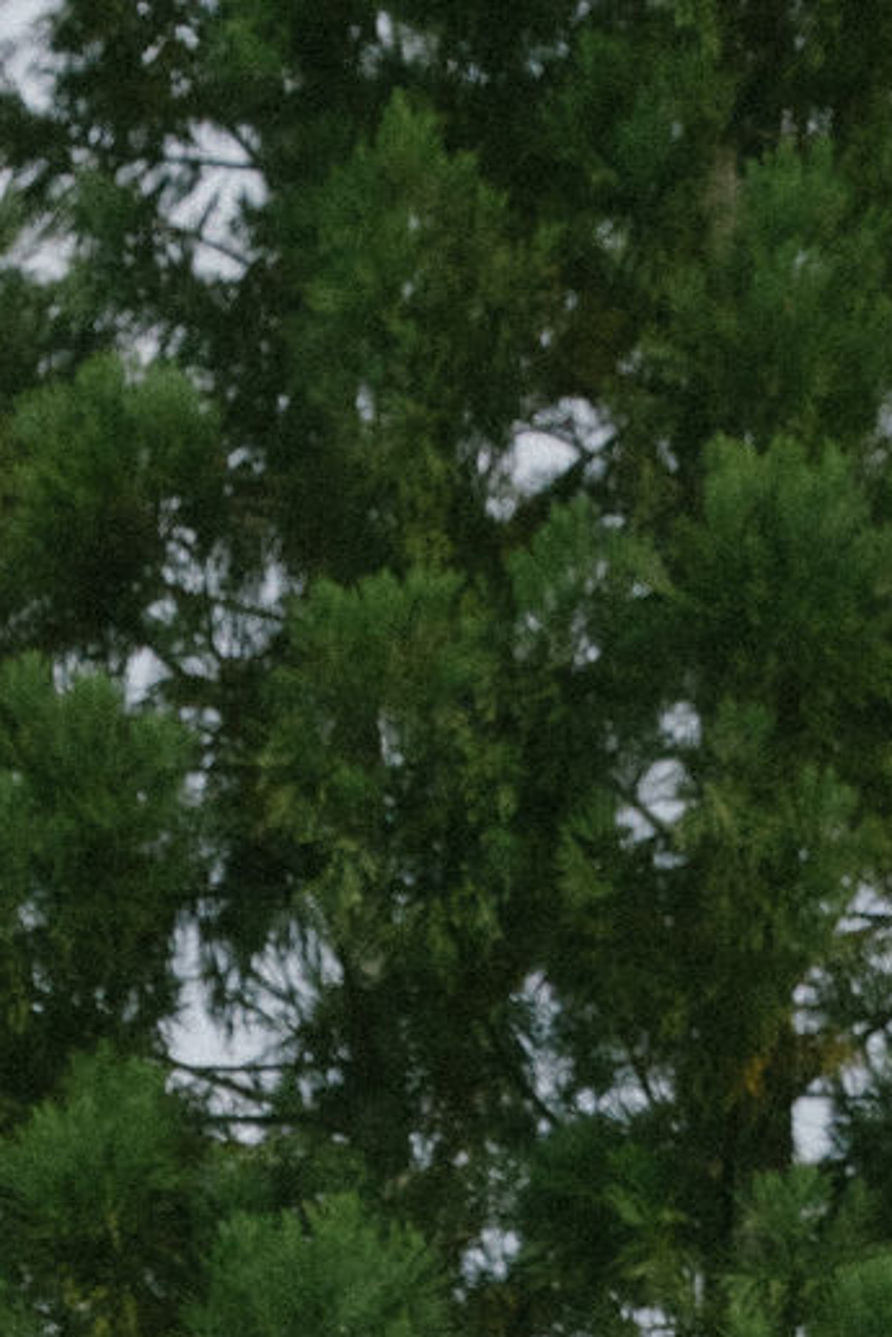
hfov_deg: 7.9
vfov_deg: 9.1
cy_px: 4407
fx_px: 6202
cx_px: -897
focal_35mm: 167
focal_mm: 24
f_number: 7.1
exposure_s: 1/3200
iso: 500
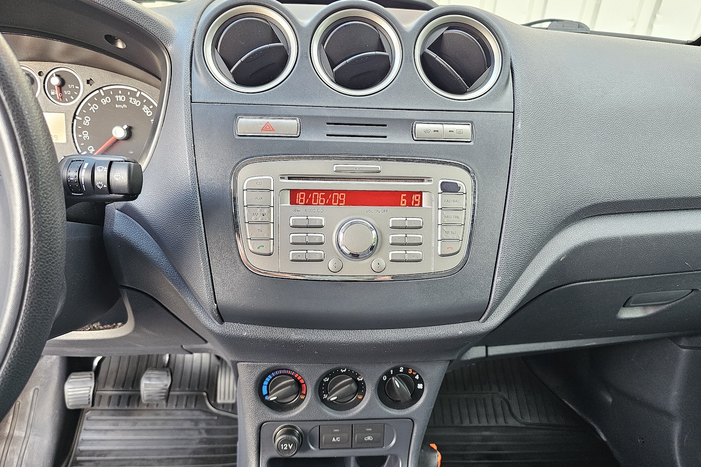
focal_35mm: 24
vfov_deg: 53.1
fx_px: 467
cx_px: 350
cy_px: 246
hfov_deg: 73.7
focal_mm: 6.3
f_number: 1.7
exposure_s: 1/120
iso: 400
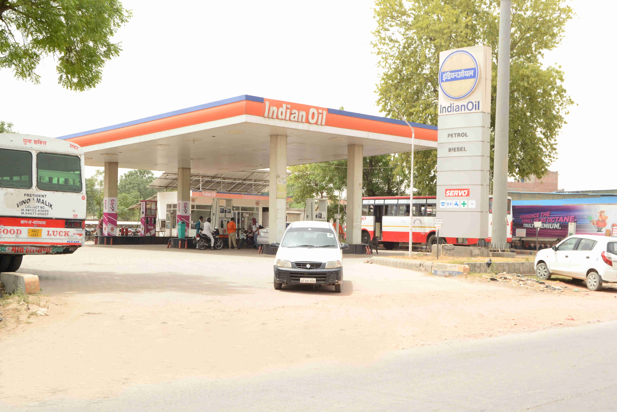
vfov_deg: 28.9
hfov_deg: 42.3
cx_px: 308
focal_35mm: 46
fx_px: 797
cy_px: 206
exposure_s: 1/200
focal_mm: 31
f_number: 14
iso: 400
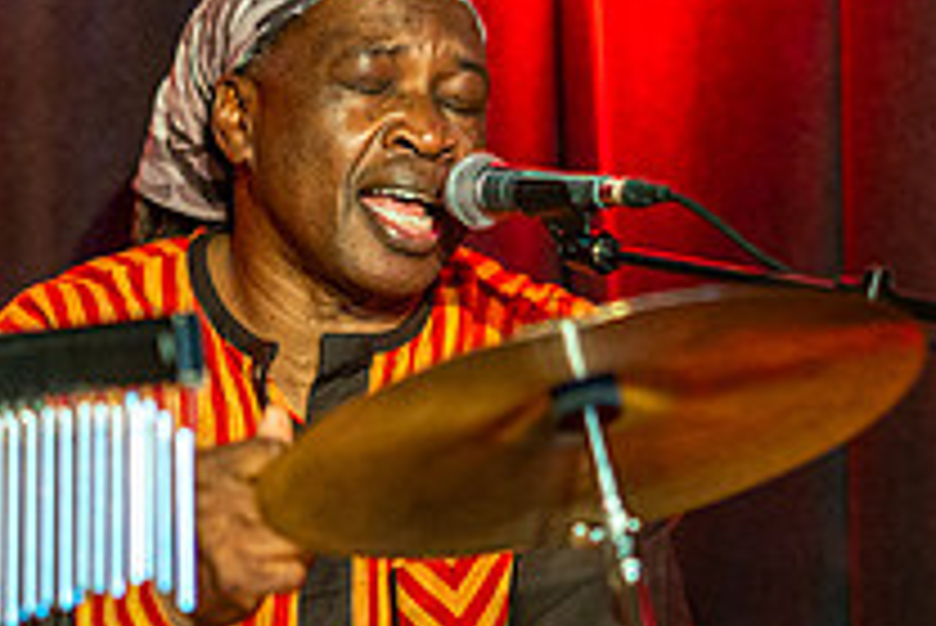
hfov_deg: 8.7
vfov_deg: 5.8
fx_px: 6166
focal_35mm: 237
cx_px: 477
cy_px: 484
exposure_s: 1/200
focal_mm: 85
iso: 1600
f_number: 1.4
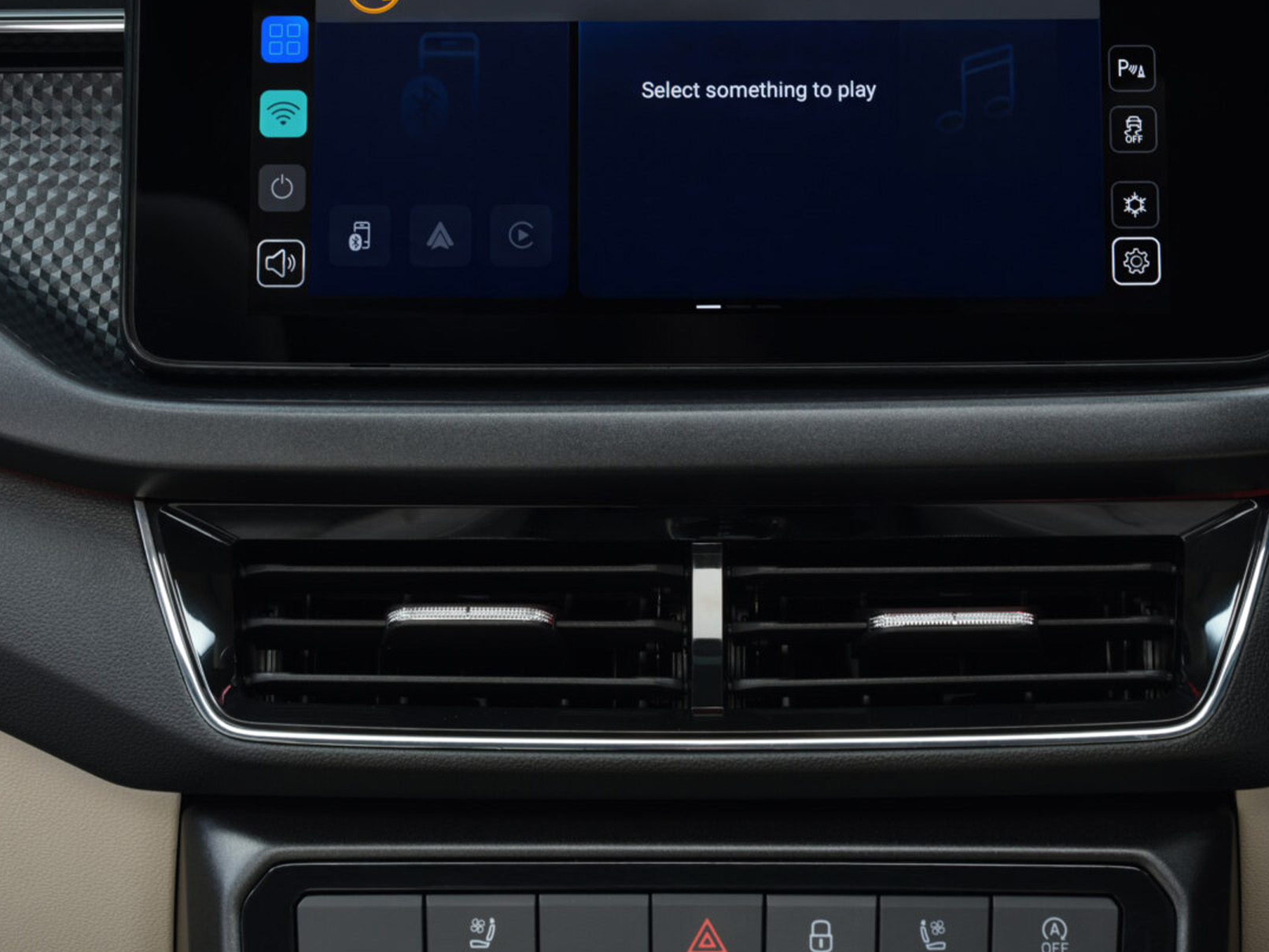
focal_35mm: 91
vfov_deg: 16.1
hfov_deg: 21.5
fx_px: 3336
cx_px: 699
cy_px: 176
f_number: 13
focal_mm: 64
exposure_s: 1/5
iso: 200
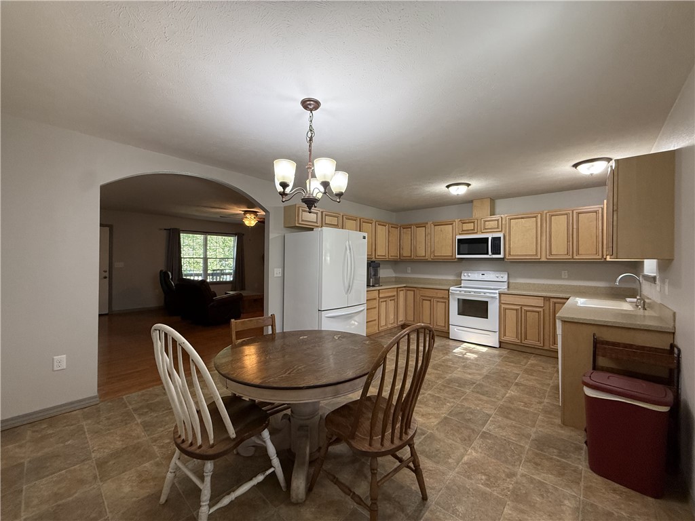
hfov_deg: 102.1
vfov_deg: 85.7
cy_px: 260
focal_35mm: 14
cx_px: 348
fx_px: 281
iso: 320
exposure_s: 1/120
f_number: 2.2
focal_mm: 2.22
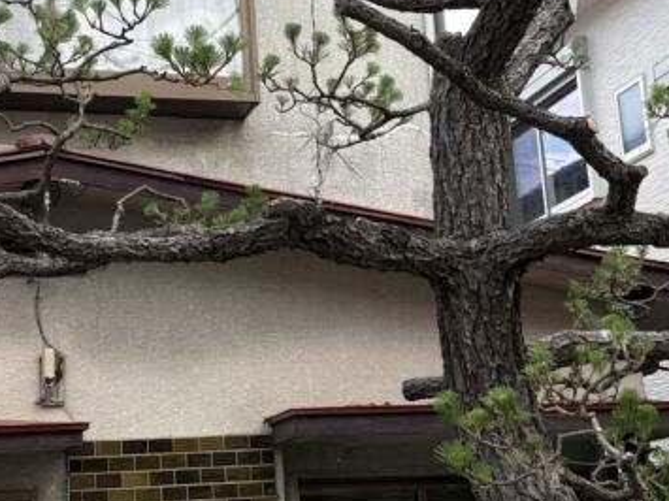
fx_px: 1449
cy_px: 181
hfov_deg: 26.0
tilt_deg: +15.6
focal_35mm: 75
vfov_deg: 19.6
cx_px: 322
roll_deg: +4.4
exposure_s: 1/1626
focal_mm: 5.96
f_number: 1.6
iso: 64
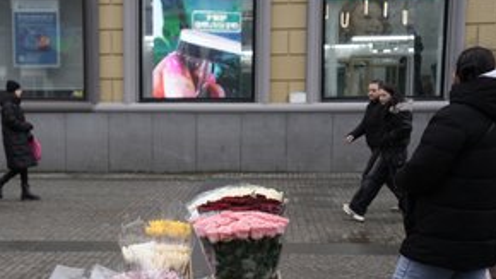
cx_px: 164
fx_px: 894
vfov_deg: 17.6
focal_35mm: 68
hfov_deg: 30.8
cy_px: 210
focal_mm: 47
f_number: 2.8
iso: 200
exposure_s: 1/800
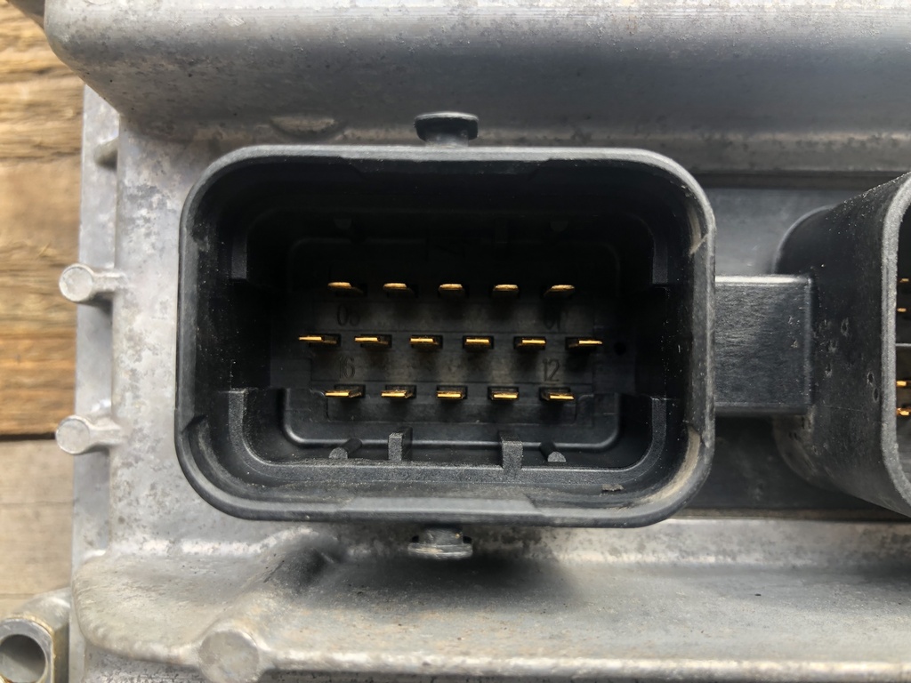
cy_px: 342
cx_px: 456
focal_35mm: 28
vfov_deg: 49.7
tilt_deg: -86.0
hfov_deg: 63.4
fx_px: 737
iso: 20
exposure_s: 1/176
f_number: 1.8
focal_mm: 4
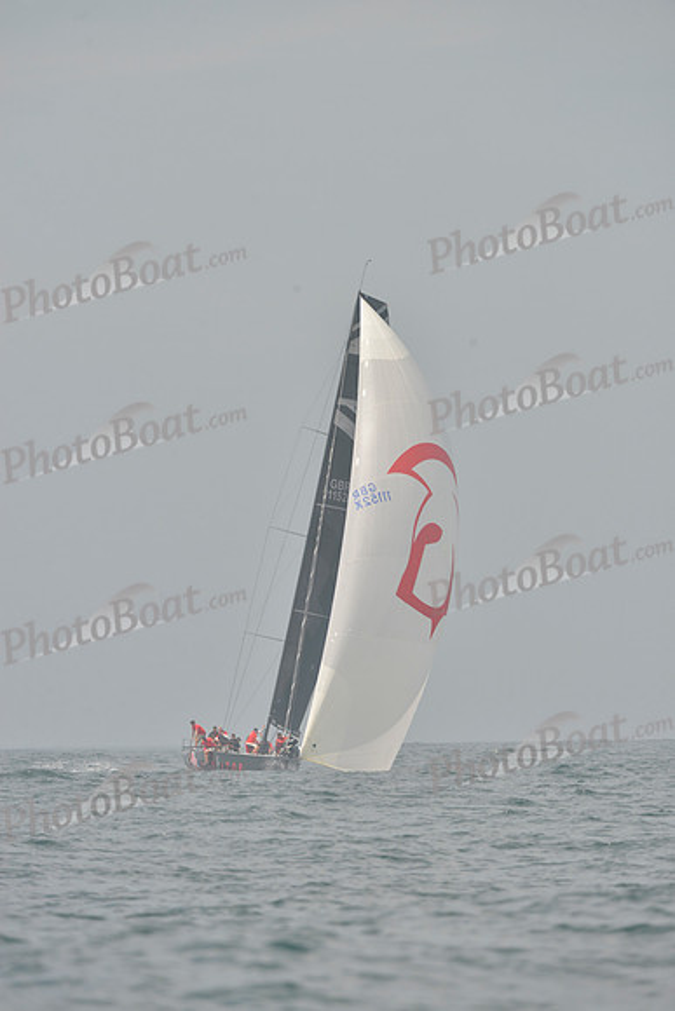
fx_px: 11242
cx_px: 338
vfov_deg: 5.2
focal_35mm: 400
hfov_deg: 3.4
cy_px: 506
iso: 280
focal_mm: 400
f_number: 10
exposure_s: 1/800
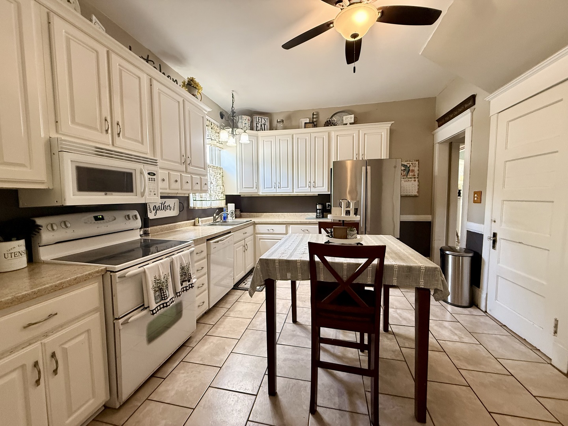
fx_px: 230
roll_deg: +0.5
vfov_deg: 85.7
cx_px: 284
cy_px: 213
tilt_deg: -4.4
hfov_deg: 102.1
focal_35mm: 14
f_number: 2.2
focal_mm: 2.22
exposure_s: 1/60
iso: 500
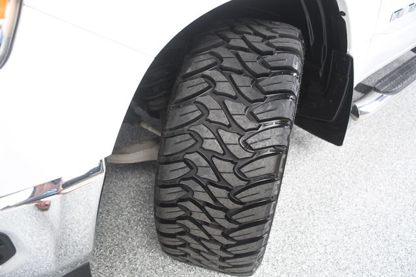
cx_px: 208
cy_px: 138
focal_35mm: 30
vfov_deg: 43.6
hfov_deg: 62.0
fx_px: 346
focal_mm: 20
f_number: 3.5
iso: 100
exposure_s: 1/160
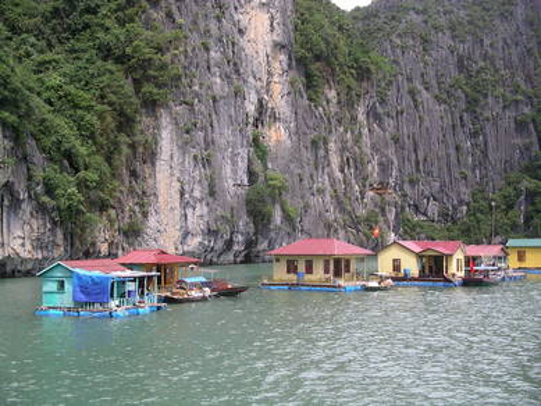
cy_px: 203
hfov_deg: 31.2
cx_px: 270
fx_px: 969
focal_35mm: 62
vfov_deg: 23.7
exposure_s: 1/300
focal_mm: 12.8
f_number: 4
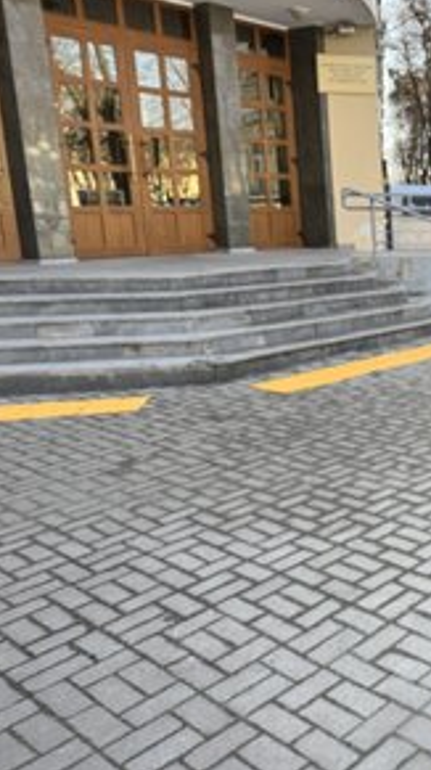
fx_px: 734
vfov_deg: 55.3
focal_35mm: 36
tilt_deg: -13.2
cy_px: 378
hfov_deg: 28.3
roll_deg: -0.5
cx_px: 524
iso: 80
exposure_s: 1/518
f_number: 1.78
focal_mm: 6.76
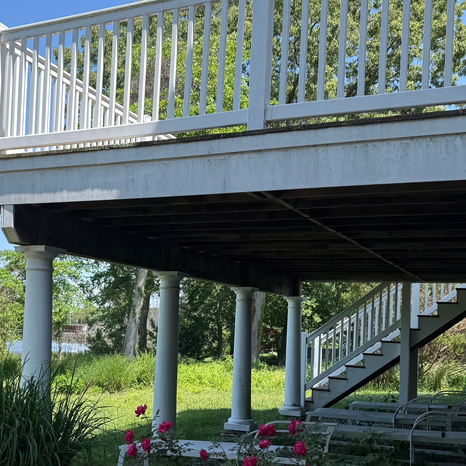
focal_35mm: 48
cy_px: 312
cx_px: 95
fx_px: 731
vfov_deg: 35.0
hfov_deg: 34.3
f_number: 1.78
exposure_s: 1/2703
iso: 80
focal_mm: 6.76
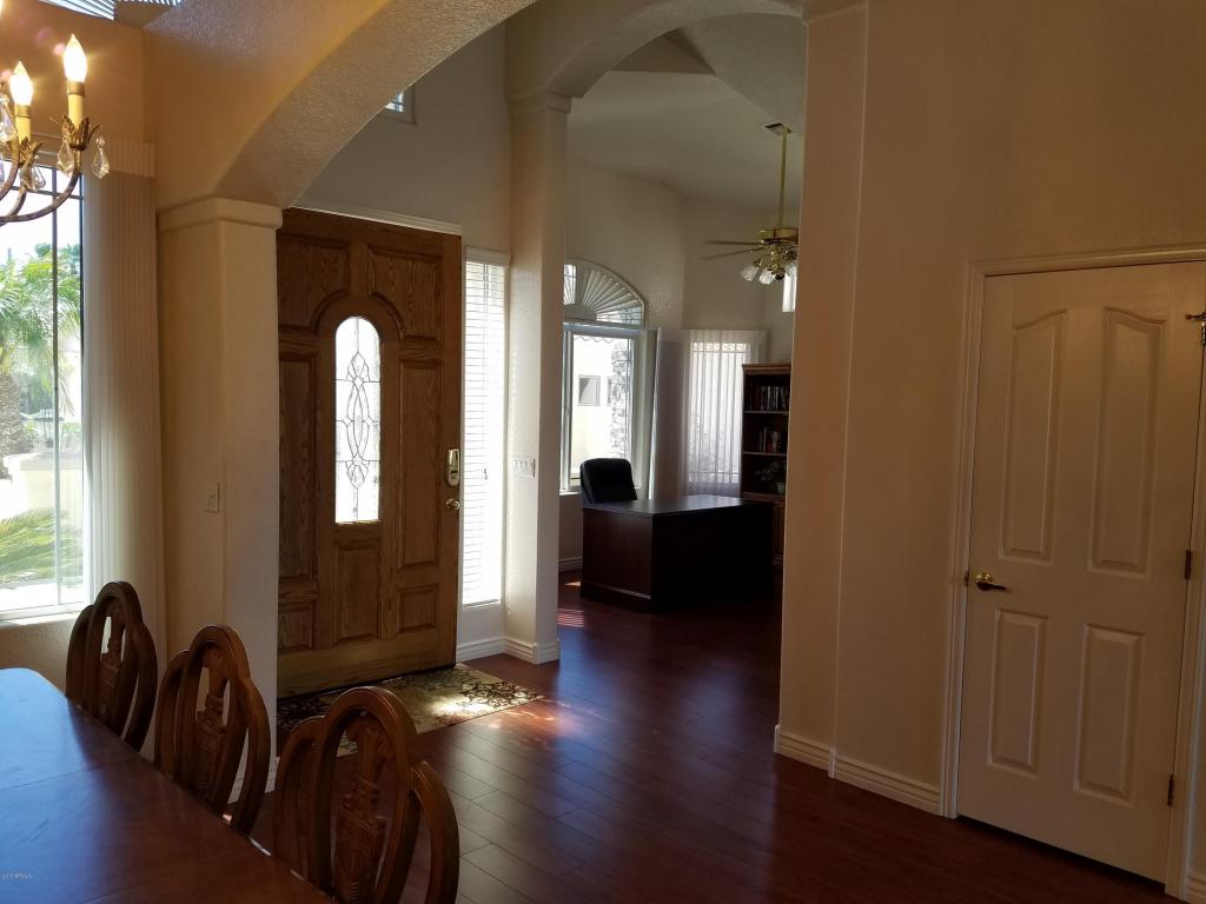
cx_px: 603
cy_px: 452
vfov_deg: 53.1
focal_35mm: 26
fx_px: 906
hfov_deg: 67.3
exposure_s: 1/60
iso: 64
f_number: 1.7
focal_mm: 4.2
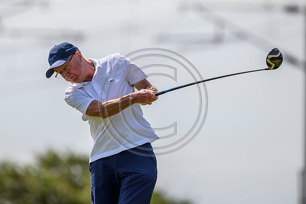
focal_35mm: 504
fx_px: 4292
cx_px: 114
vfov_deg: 2.7
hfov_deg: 4.1
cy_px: 76
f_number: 4
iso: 500
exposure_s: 1/5000
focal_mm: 400
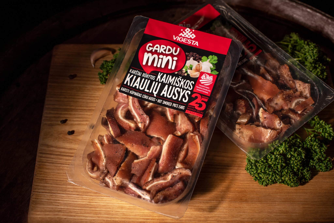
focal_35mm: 50
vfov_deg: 27.0
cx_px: 167
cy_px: 112
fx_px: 464
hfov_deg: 39.6
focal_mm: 50
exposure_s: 1/250
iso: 100
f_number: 6.3
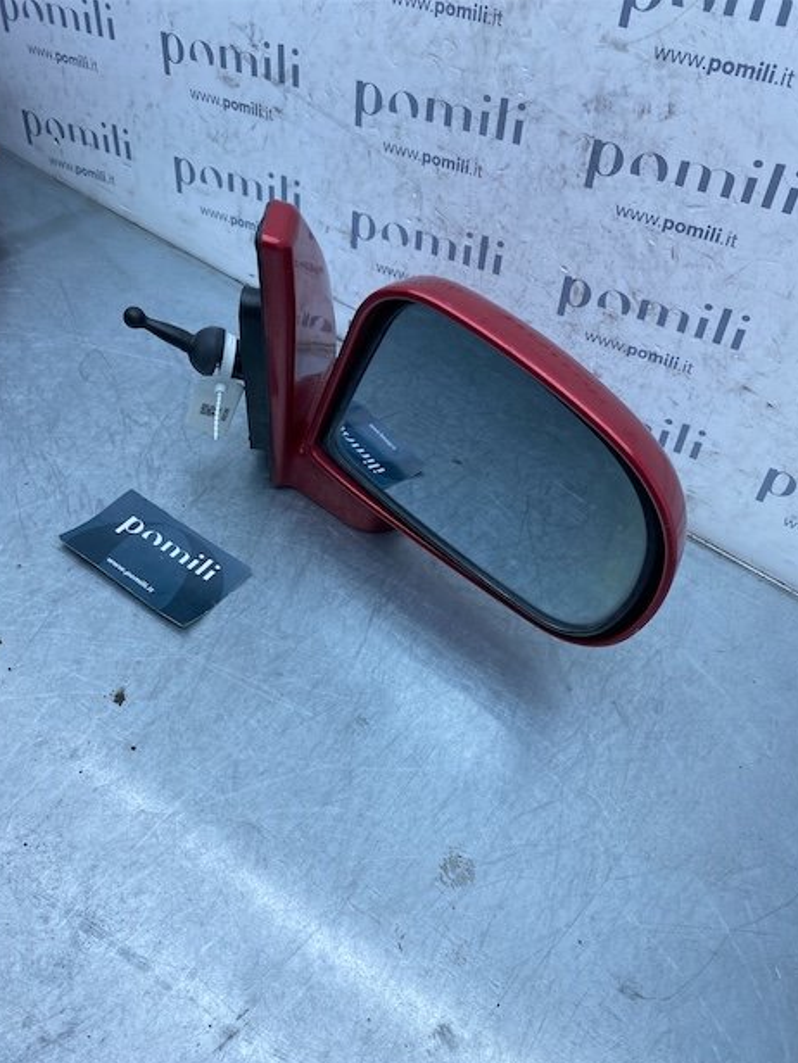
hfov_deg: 51.4
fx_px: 830
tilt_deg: -48.3
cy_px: 550
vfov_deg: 65.3
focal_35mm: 27
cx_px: 394
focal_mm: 4.25
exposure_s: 1/998
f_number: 1.8
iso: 32
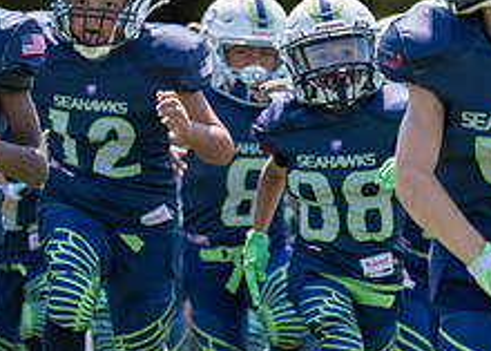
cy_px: 232
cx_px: 85
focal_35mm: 348
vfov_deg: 4.1
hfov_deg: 5.8
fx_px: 4851
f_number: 2.8
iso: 100
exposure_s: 1/1250
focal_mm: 117
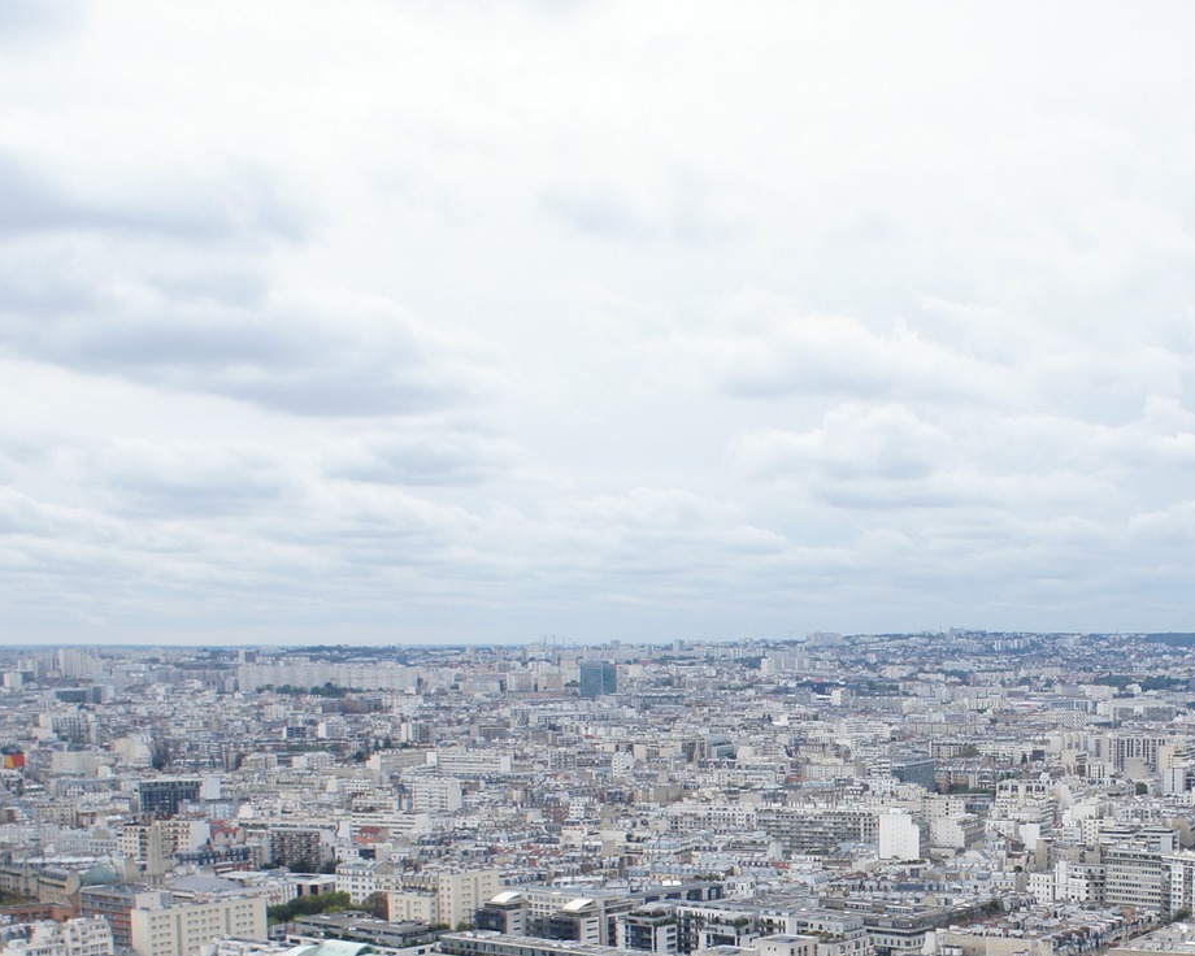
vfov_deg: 27.5
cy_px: 872
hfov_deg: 34.1
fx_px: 1874
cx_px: 989
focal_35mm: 53
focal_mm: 16
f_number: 6.3
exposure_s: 1/400
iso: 200
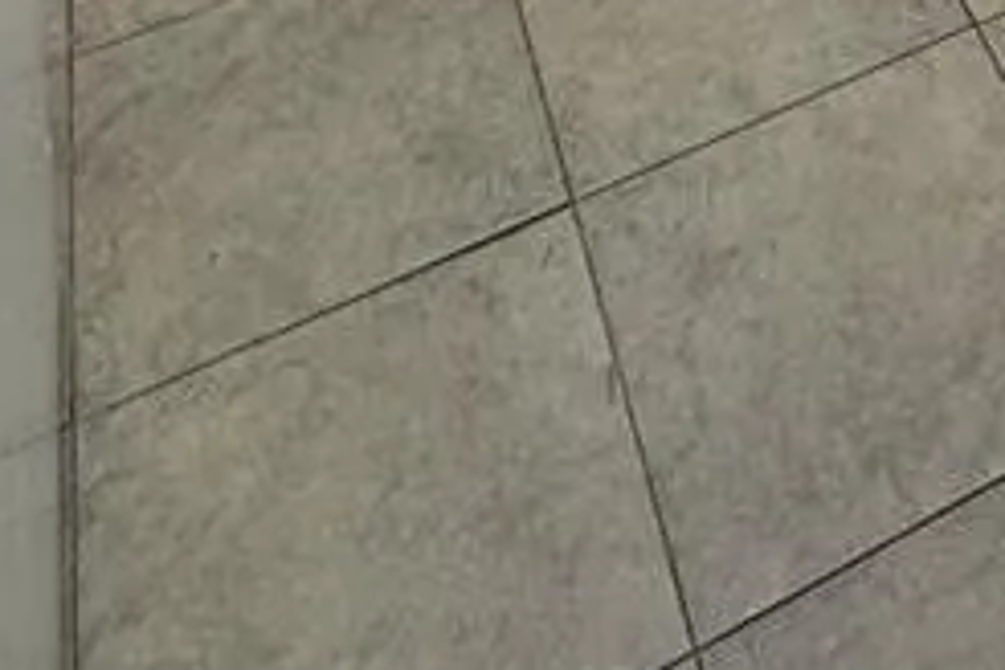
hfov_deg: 25.7
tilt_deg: -7.8
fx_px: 1982
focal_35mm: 71
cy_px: -1393
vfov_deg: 11.0
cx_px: 1177
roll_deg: +0.4
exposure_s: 1/120
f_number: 2.2
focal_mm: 2.22
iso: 50
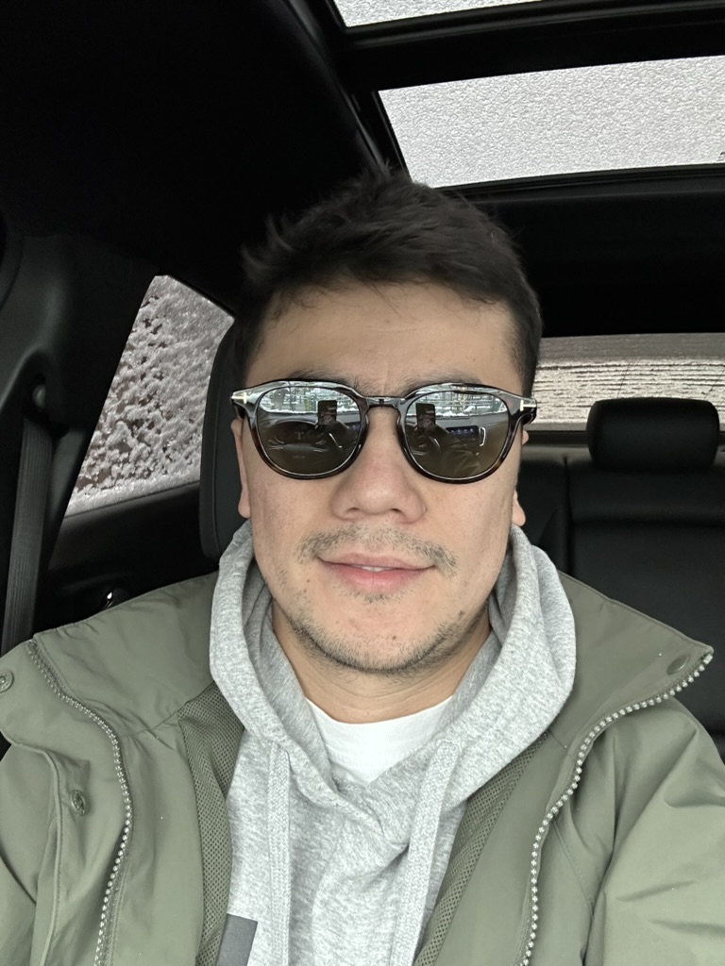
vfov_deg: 60.0
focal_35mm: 30
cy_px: 483
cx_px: 362
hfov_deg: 46.8
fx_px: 838
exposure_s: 1/42
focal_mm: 2.69
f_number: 1.9
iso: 320
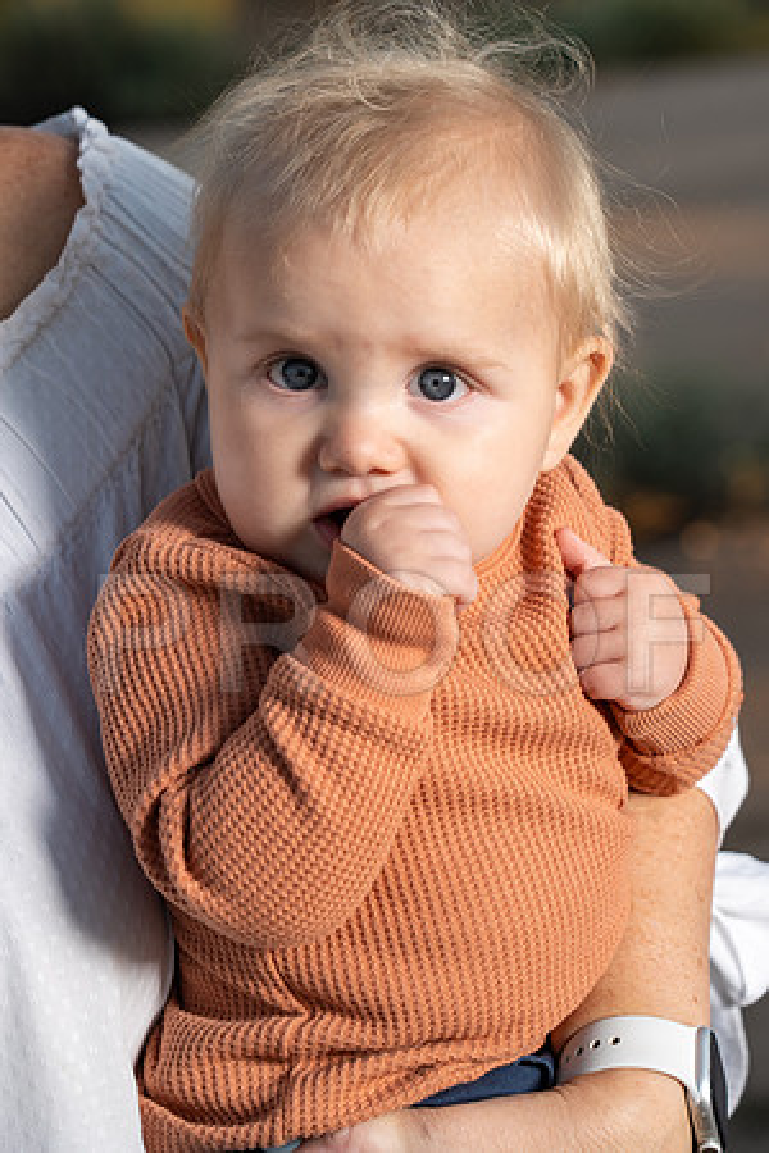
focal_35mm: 105
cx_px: 384
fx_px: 3364
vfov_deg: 19.5
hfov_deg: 13.0
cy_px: 576
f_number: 6.3
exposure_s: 1/160
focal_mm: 105
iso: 100
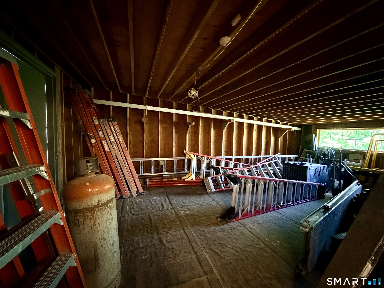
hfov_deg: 102.1
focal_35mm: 14
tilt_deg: -3.9
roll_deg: -0.8
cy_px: 144
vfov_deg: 85.7
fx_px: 155
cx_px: 192
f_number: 2.2
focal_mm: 2.22
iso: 1250
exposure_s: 1/60
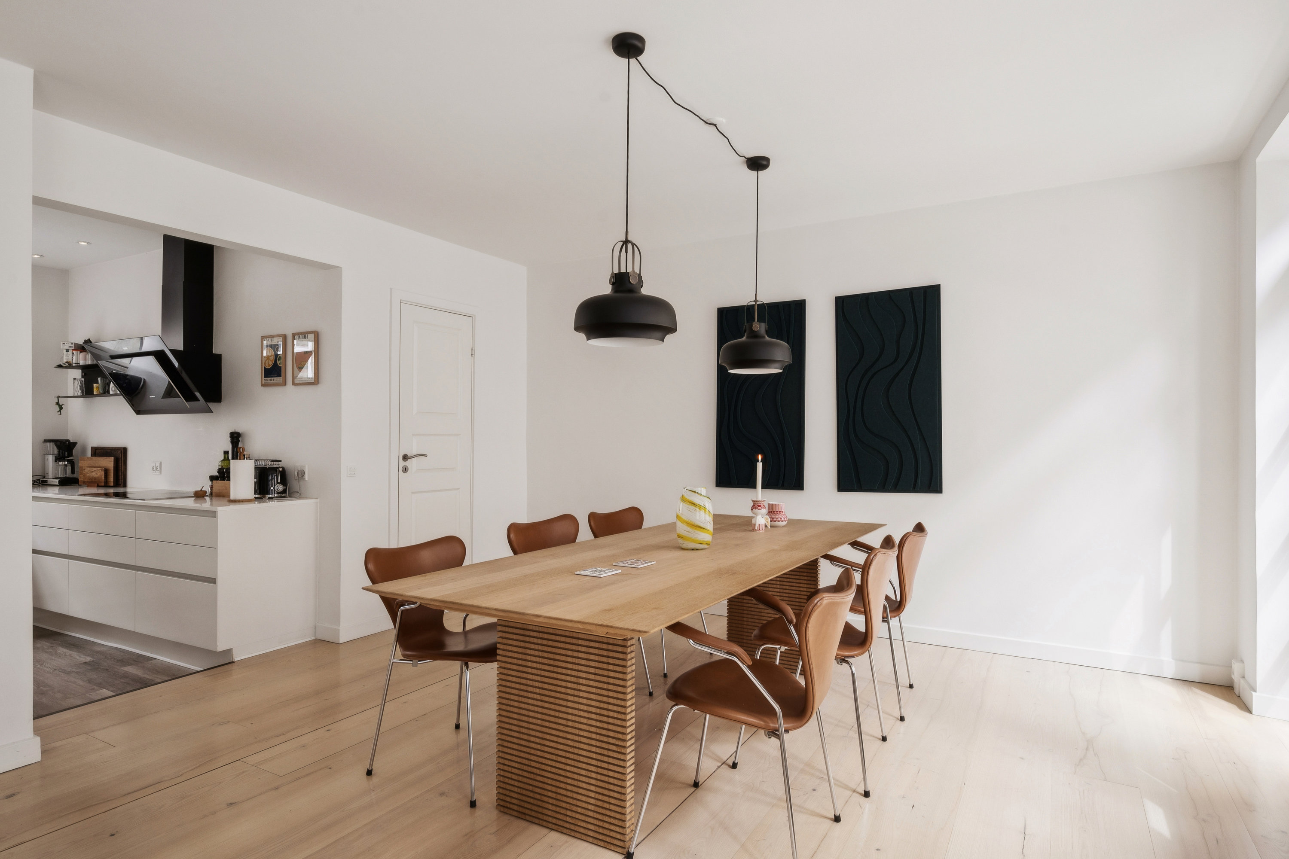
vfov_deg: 63.2
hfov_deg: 85.4
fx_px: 698
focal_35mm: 20
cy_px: 430
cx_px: 644
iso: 640
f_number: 9
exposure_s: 1/50
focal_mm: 19.5
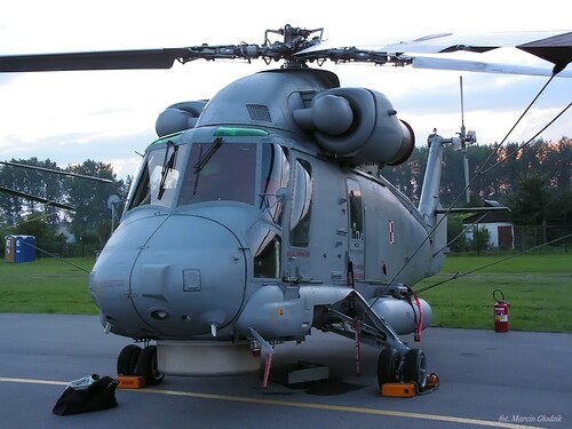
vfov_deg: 25.7
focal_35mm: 57
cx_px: 286
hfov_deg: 33.8
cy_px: 214
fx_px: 942
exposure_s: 1/60
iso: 160
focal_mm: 9.6
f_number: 3.3
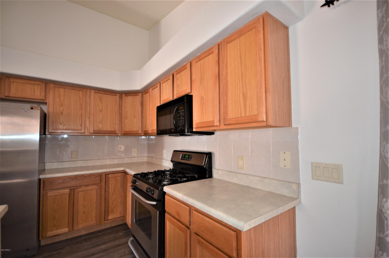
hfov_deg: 100.5
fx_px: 162
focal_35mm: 15
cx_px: 194
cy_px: 129
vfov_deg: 77.1
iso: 800
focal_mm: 10
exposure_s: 1/60
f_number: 4
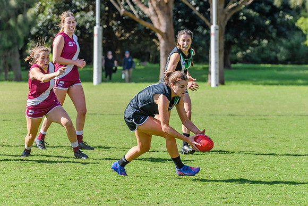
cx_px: 180
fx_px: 1917
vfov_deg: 6.1
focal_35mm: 224
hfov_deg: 9.2
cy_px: 120
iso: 800
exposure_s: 1/1250
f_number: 6.3
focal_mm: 170
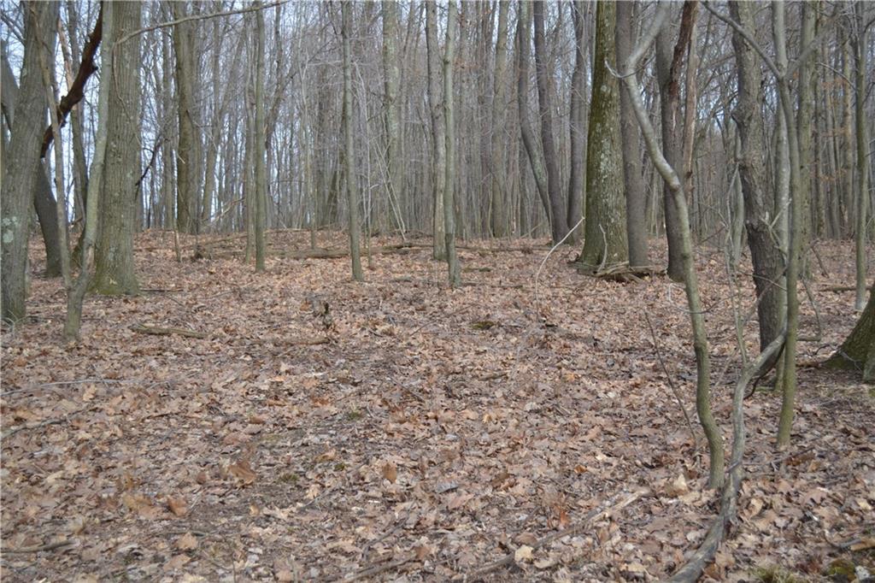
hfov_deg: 43.6
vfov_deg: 29.8
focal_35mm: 45
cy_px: 292
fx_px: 1093
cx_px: 438
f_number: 4.5
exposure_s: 1/200
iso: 100
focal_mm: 30
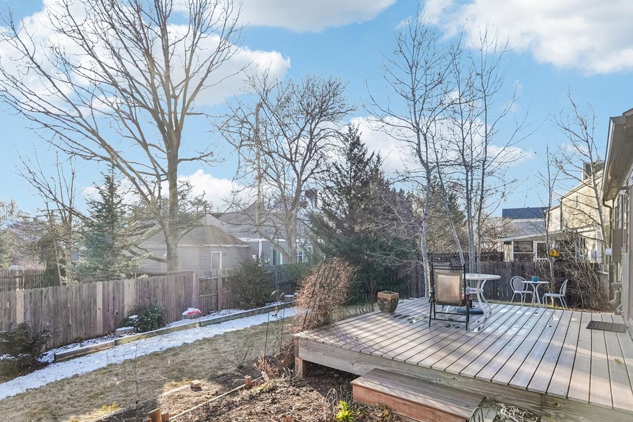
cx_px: 298
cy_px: 248
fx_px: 334
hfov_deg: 86.8
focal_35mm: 19
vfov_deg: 64.1
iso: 800
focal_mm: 10
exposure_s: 1/320
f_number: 8
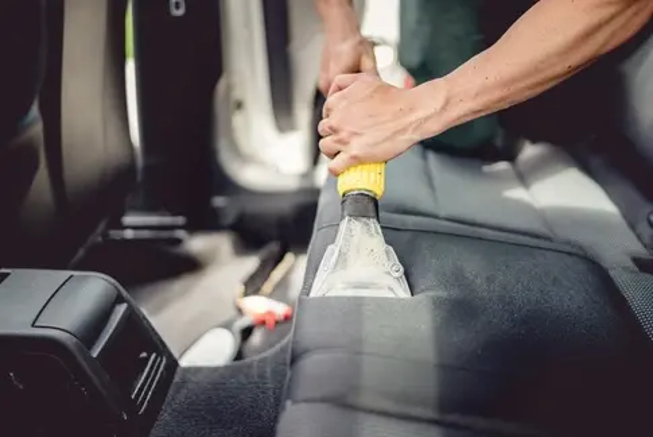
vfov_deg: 37.9
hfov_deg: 54.4
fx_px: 635
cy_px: 218
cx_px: 326
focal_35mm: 35
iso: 250
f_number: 1.4
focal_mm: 35
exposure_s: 1/640
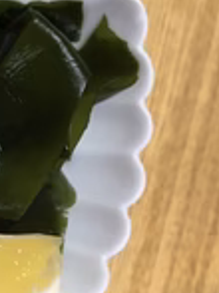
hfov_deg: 16.4
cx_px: -139
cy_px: 88
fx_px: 667
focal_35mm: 79
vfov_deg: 24.6
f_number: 2.2
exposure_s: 1/30
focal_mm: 4.15
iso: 64
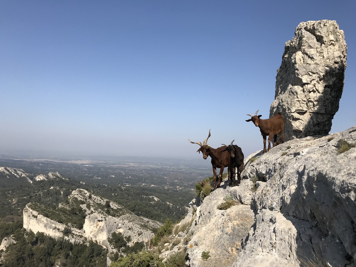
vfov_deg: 49.7
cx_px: 178
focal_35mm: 28
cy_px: 134
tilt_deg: +4.6
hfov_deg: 63.4
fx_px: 288
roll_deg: -3.6
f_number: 1.8
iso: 20
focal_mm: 3.99
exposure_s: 1/3096
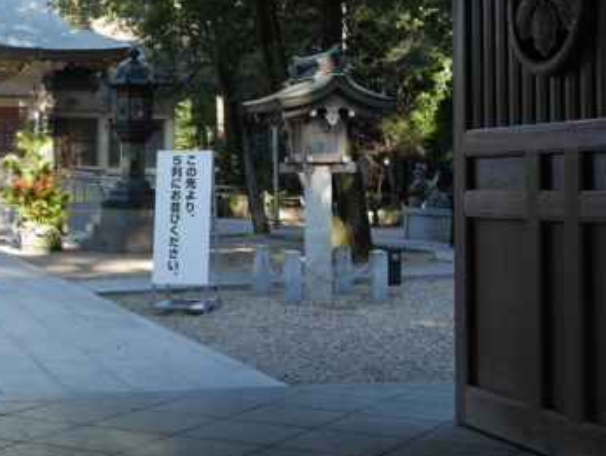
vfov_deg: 19.2
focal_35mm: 76
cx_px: 194
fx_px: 1332
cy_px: 79
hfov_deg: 25.5
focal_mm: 22
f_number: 4.8
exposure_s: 1/80
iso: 200
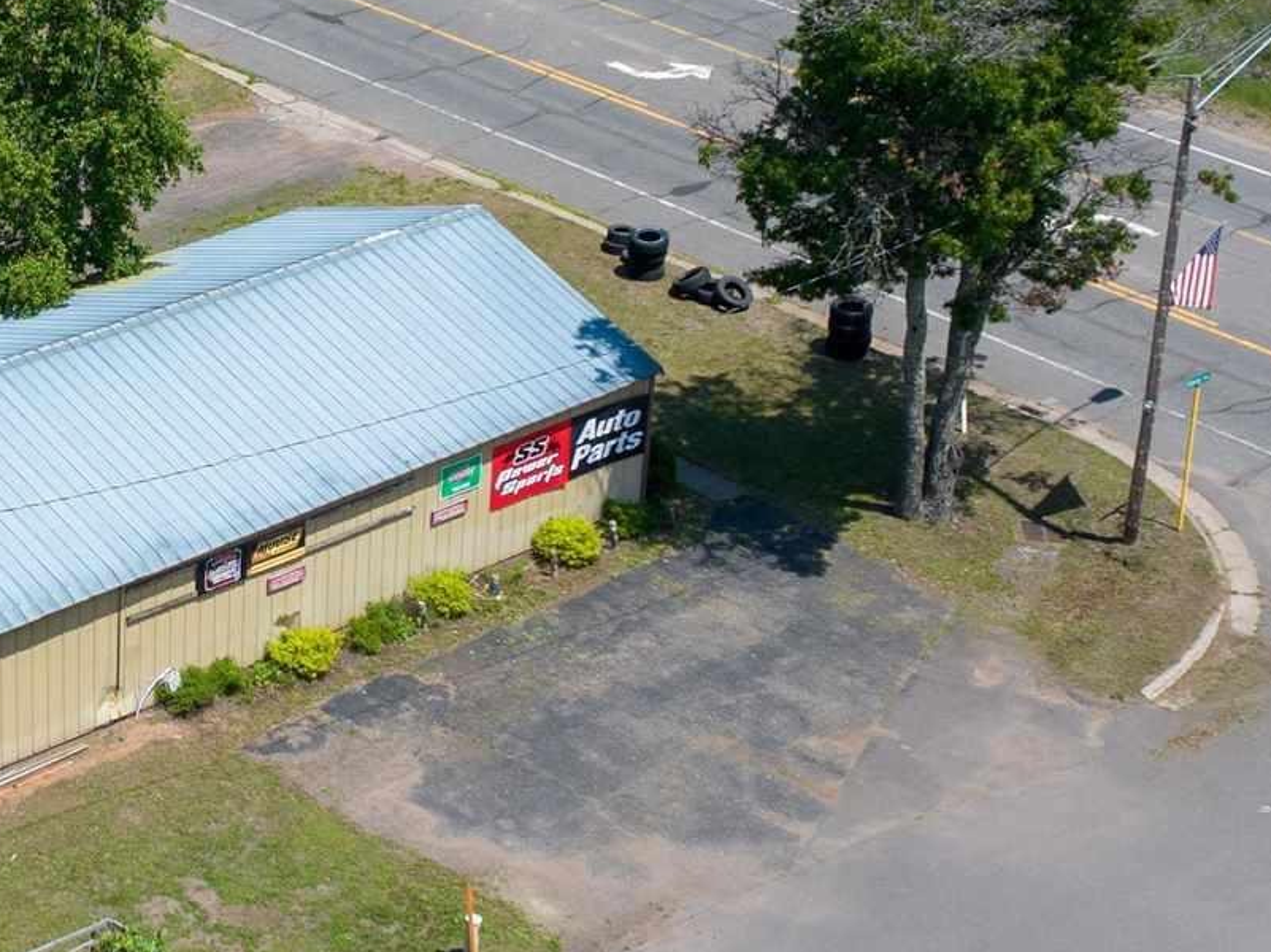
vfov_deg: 16.0
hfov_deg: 20.7
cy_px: 505
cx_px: 51
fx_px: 3376
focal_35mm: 92
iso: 100
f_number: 2.8
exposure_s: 1/1600
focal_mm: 12.29
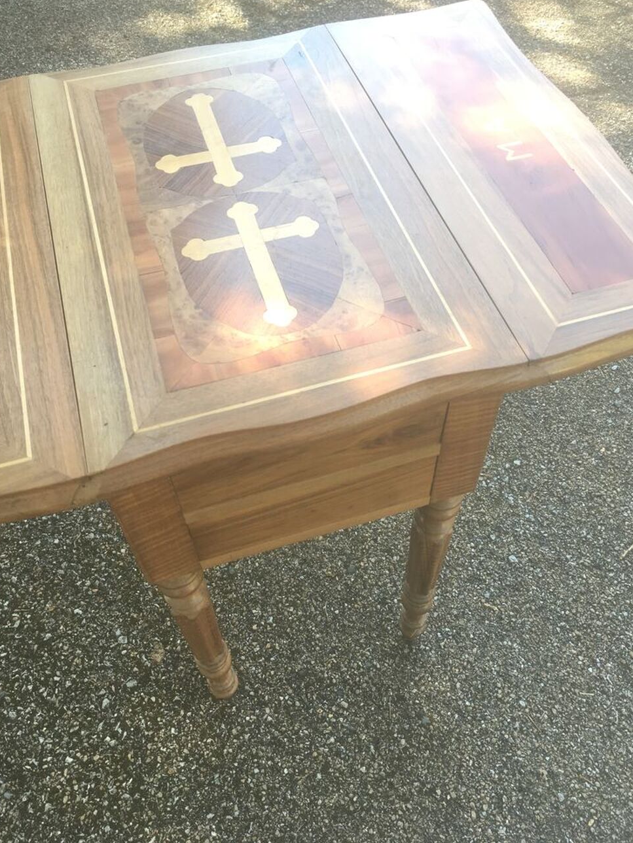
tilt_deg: -50.3
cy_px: 410
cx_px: 318
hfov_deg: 46.8
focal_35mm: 30
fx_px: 731
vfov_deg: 60.0
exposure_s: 1/33
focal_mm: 4.15
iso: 25
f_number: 2.2
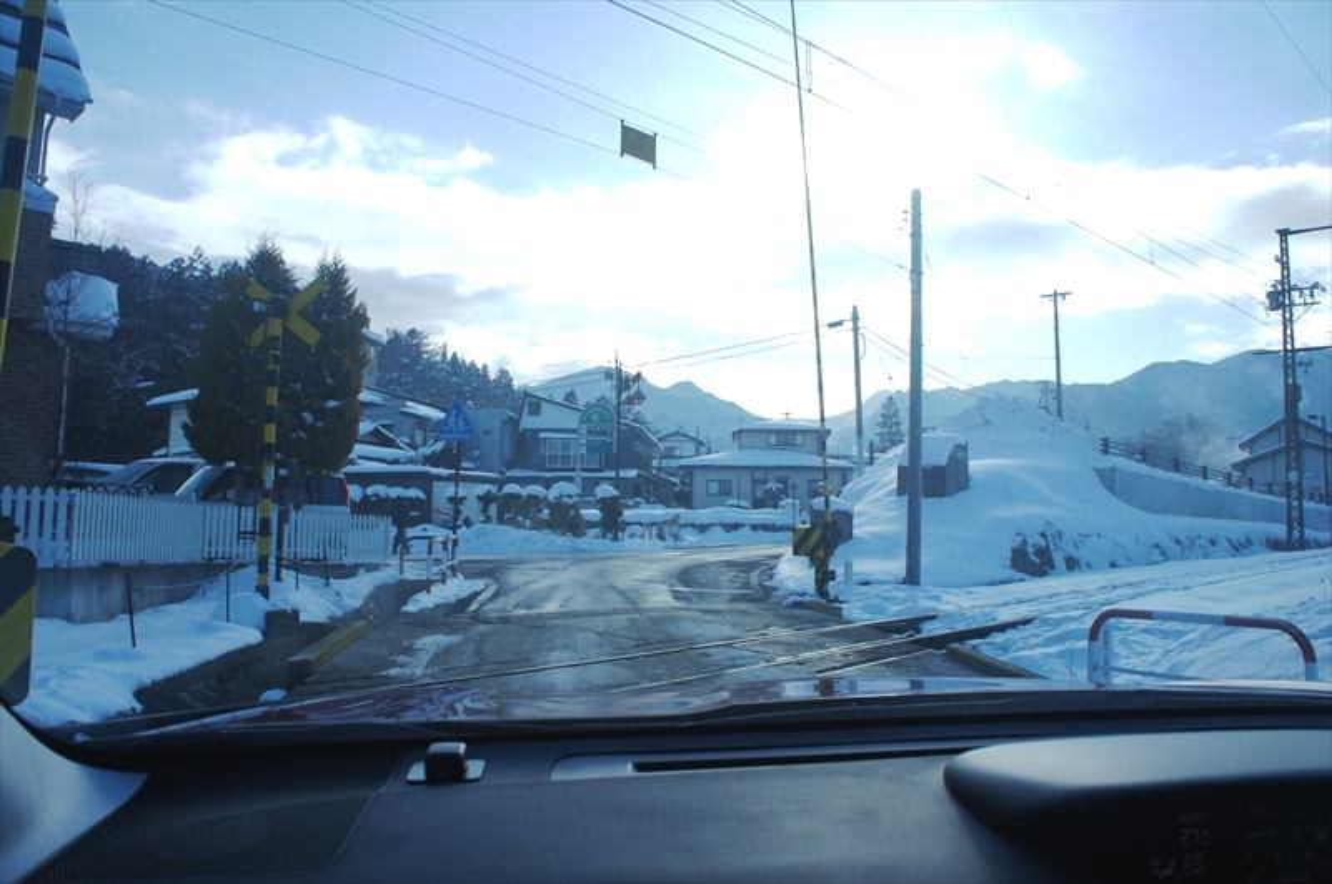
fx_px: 998
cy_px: 442
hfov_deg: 67.5
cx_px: 666
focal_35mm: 27
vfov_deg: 47.8
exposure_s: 1/500
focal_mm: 18
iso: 200
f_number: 7.1
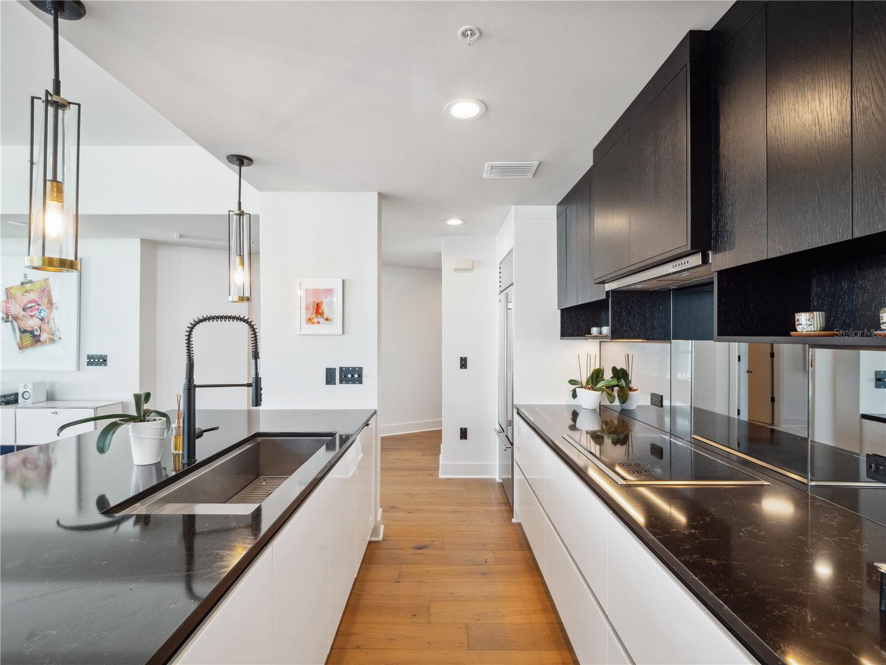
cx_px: 443
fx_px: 461
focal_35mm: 18
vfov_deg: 71.6
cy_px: 332
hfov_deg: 87.7
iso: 1600
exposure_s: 1/30
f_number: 7.1
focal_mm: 9
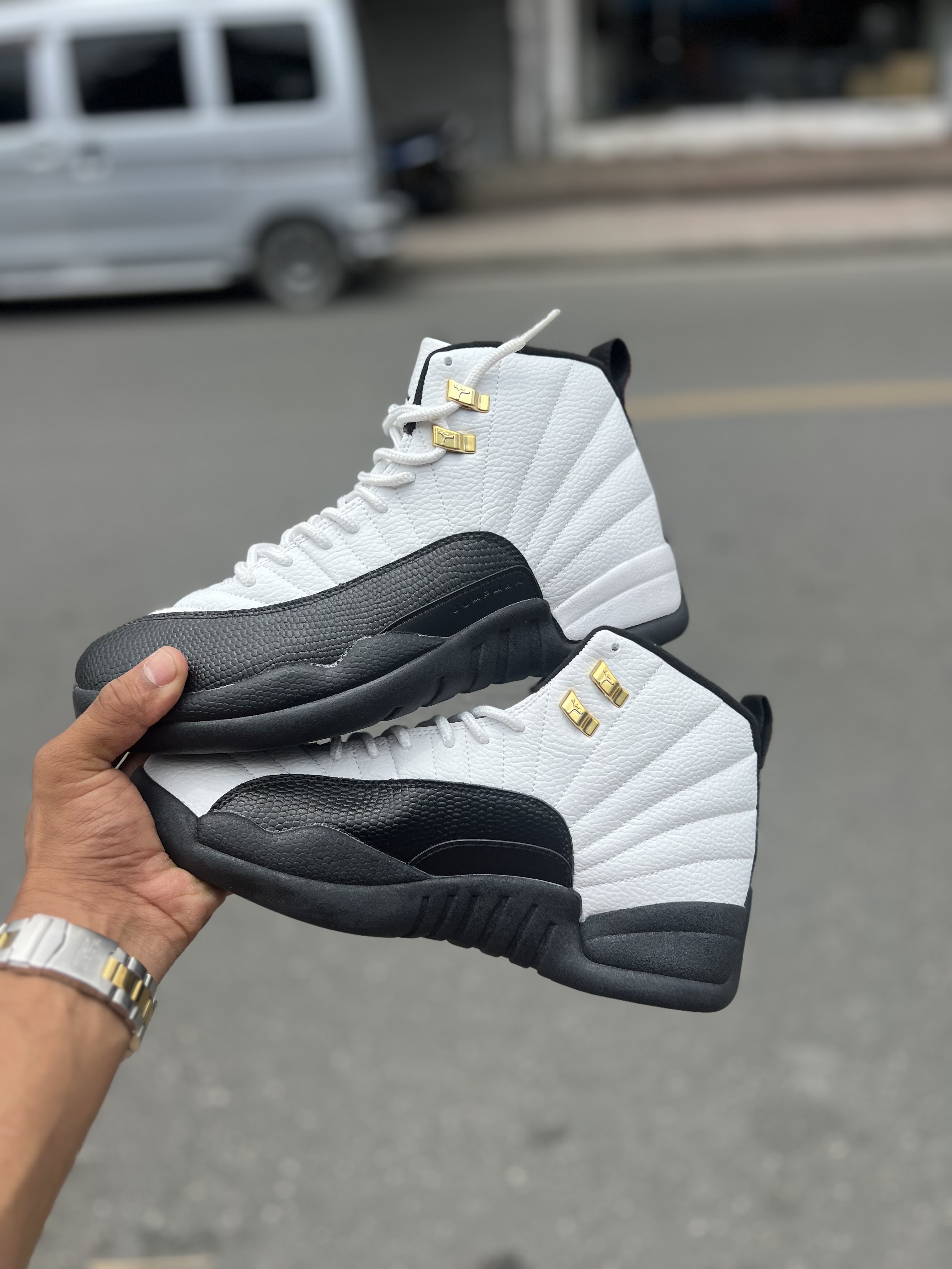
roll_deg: +5.3
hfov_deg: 53.1
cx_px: 476
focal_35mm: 26
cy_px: 634
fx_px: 953
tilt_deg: -29.8
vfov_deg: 67.3
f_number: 1.5
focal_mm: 5.7
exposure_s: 1/2915
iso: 50
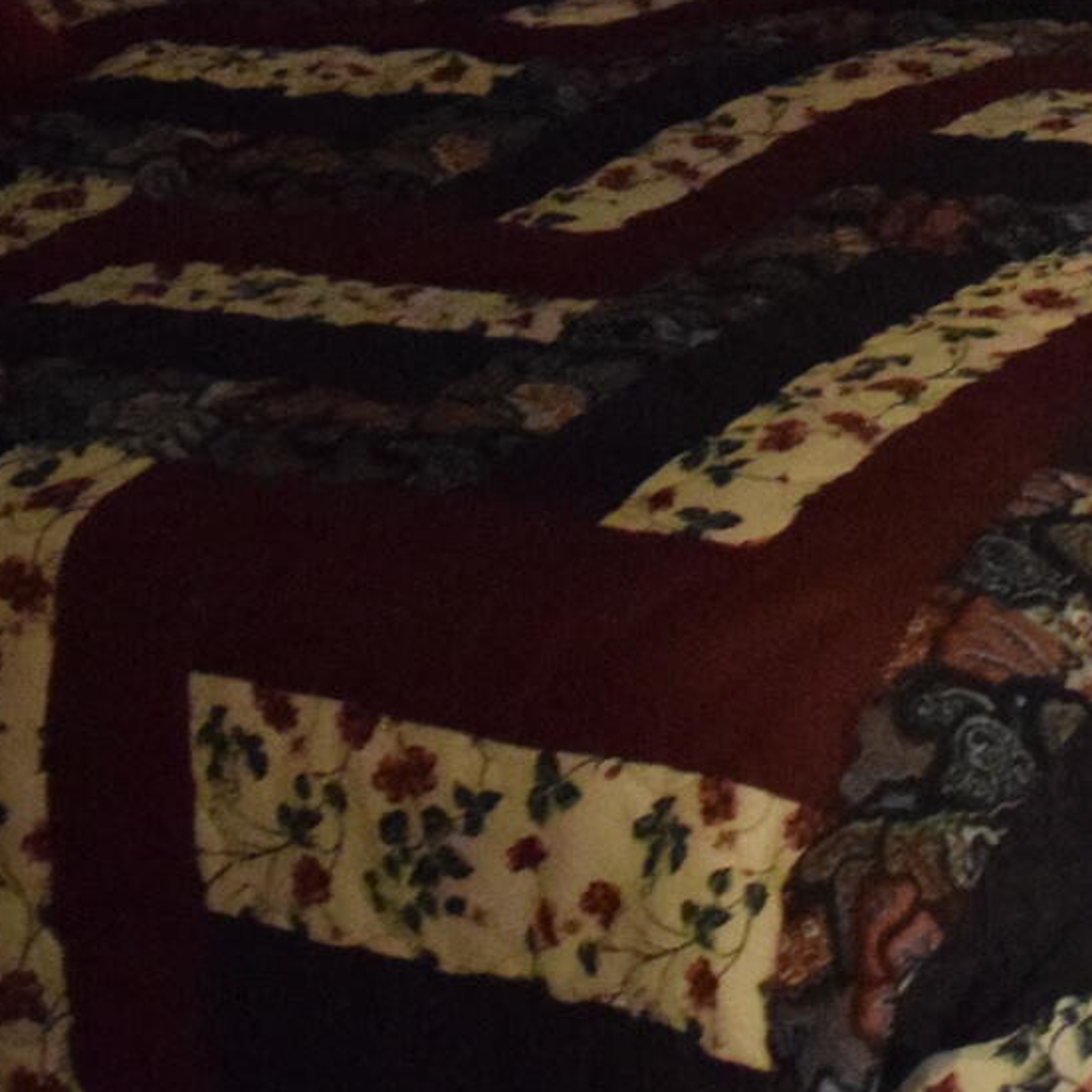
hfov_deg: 13.2
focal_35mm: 125
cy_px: -329
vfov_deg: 13.4
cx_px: 1611
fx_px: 4461
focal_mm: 18
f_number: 3.5
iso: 6400
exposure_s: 1/40
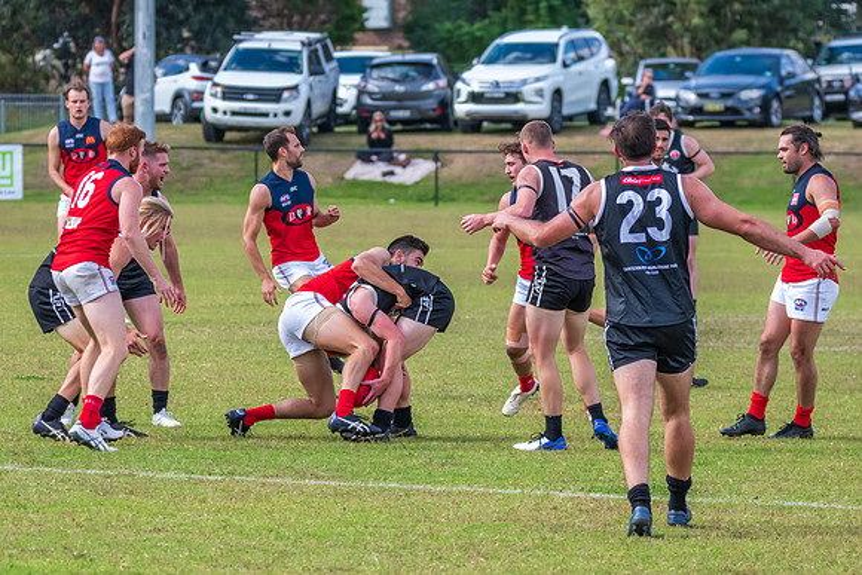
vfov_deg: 3.7
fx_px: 8808
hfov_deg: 5.6
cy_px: 322
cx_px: 348
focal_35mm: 368
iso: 1250
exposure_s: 1/1600
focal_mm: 200
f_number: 7.1
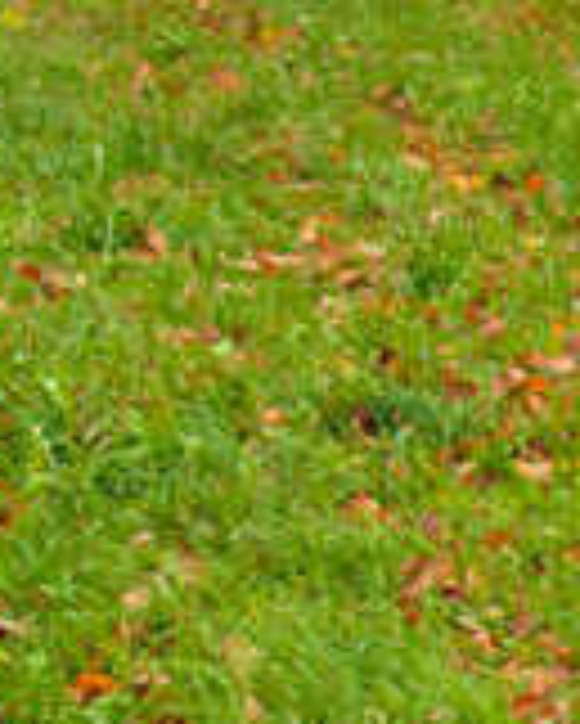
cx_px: 2369
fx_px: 9389
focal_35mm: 438
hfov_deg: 3.4
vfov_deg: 4.3
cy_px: -953
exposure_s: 1/400
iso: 400
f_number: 5
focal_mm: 50
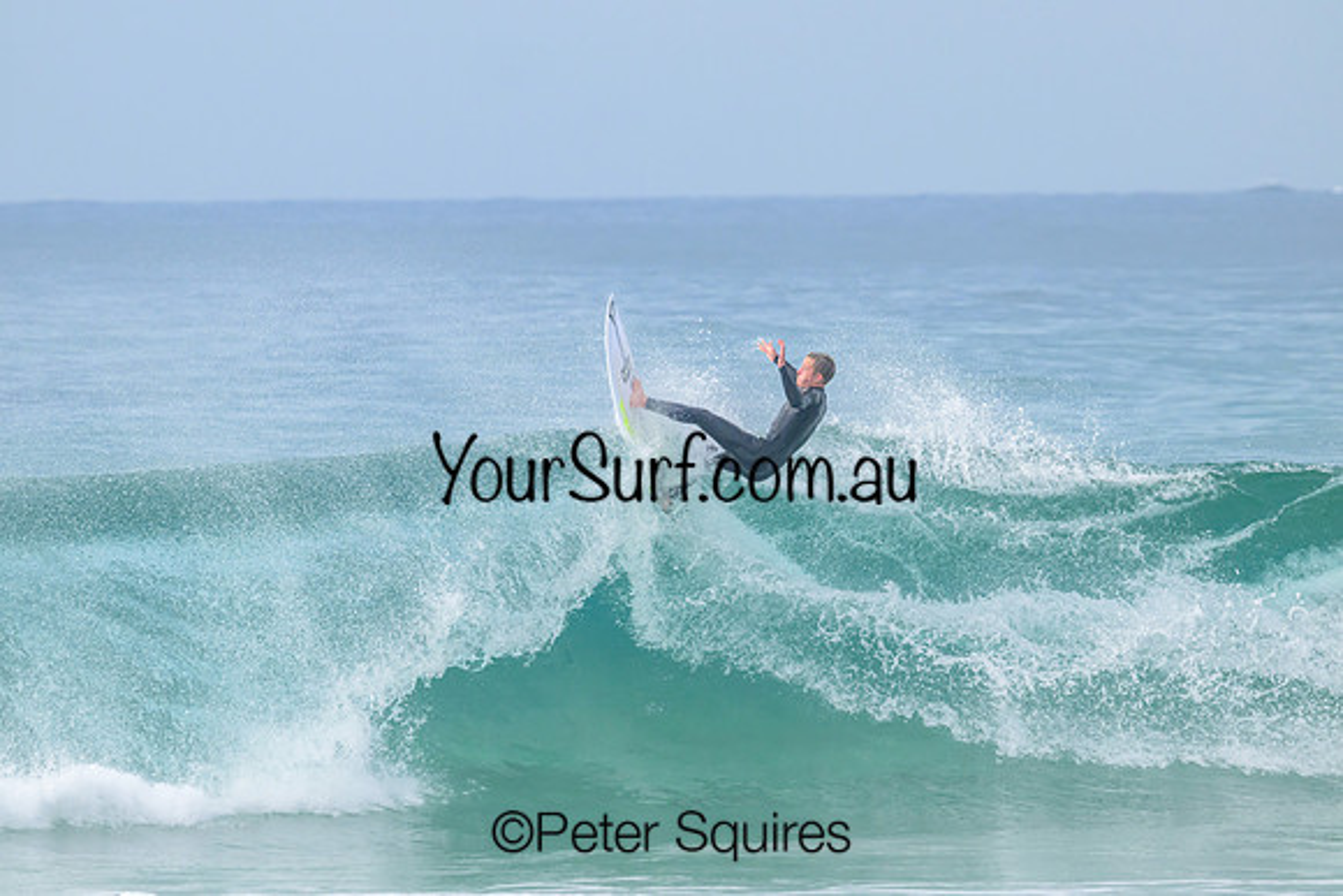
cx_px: 672
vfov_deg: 2.9
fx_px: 17910
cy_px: 448
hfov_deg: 4.3
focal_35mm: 480
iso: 1800
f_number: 10
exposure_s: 1/2000
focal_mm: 480
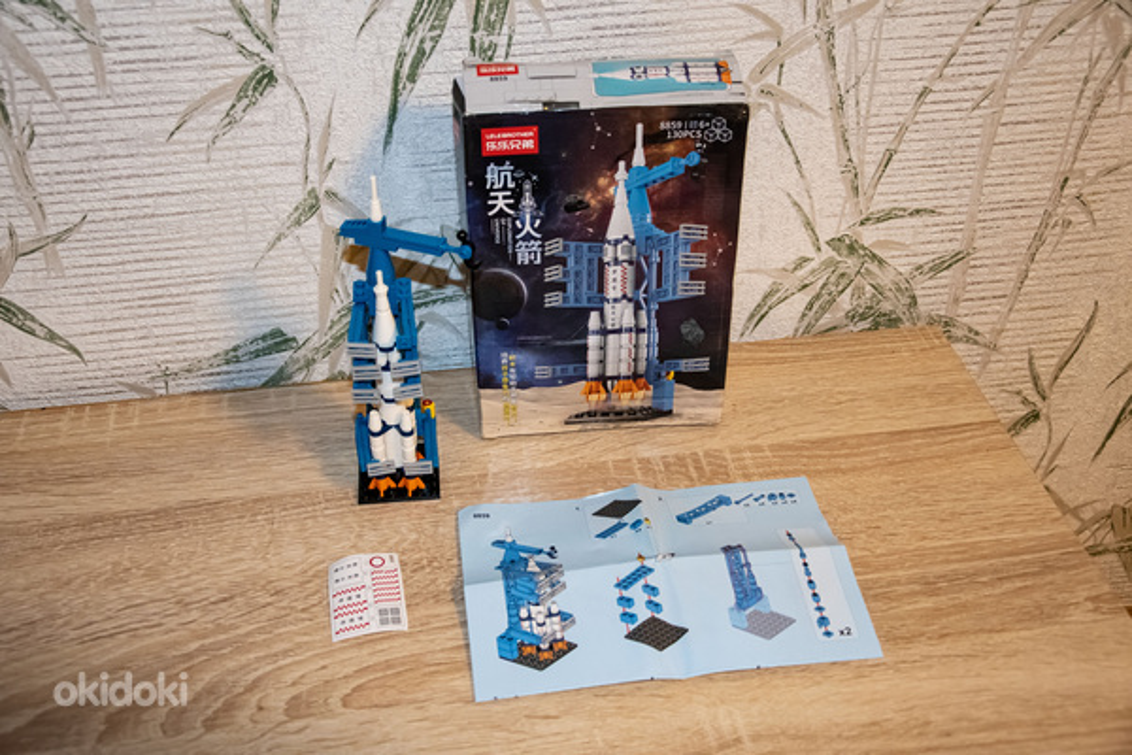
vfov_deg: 31.9
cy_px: 378
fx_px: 1321
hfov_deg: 46.4
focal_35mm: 42
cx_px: 566
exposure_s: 1/60
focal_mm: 28
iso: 2000
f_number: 4
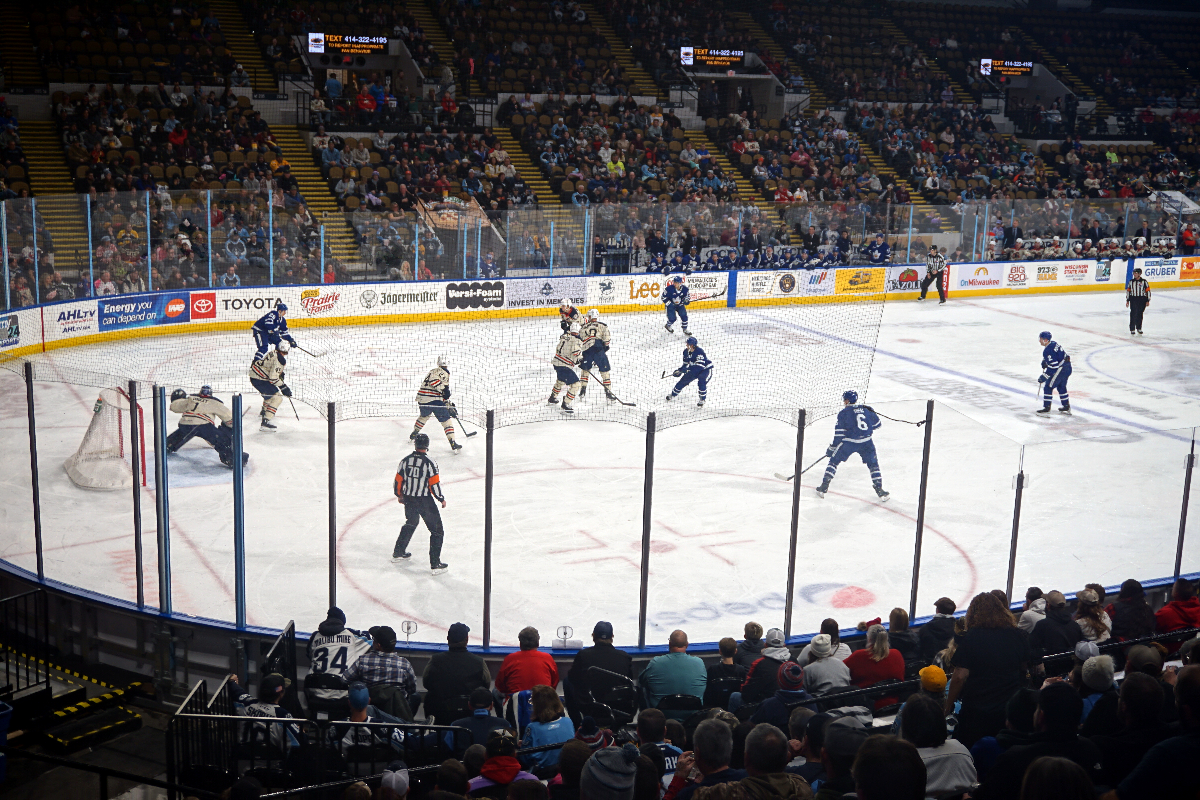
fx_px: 1550
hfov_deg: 42.3
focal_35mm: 46
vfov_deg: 28.9
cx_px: 600
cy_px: 400
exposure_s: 1/60
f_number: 5
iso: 125
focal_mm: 31
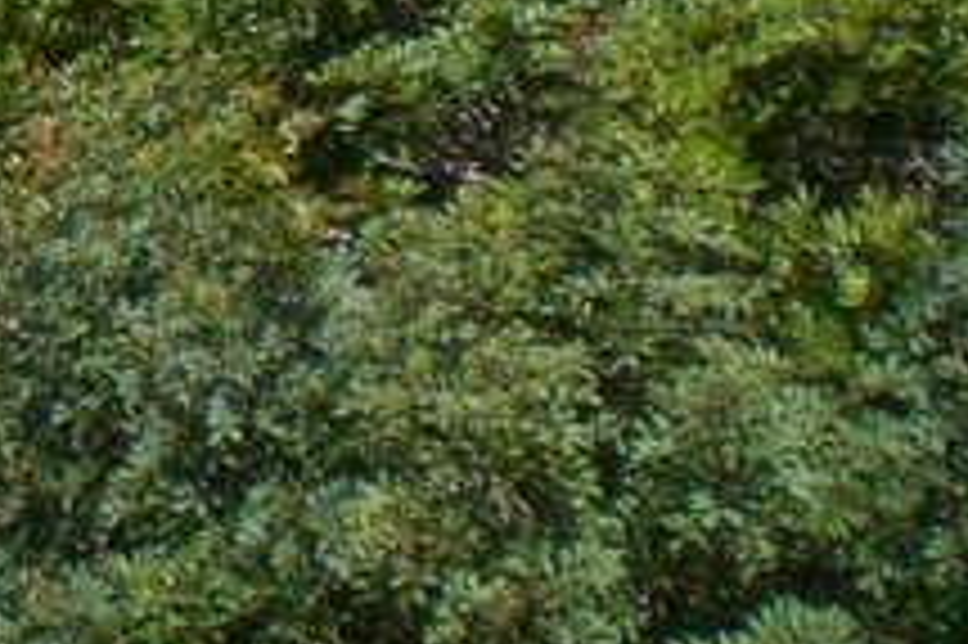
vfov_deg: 9.6
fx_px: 3708
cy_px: -342
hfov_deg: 13.6
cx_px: -648
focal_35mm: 138
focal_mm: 6.3
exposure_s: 1/800
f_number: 3.1
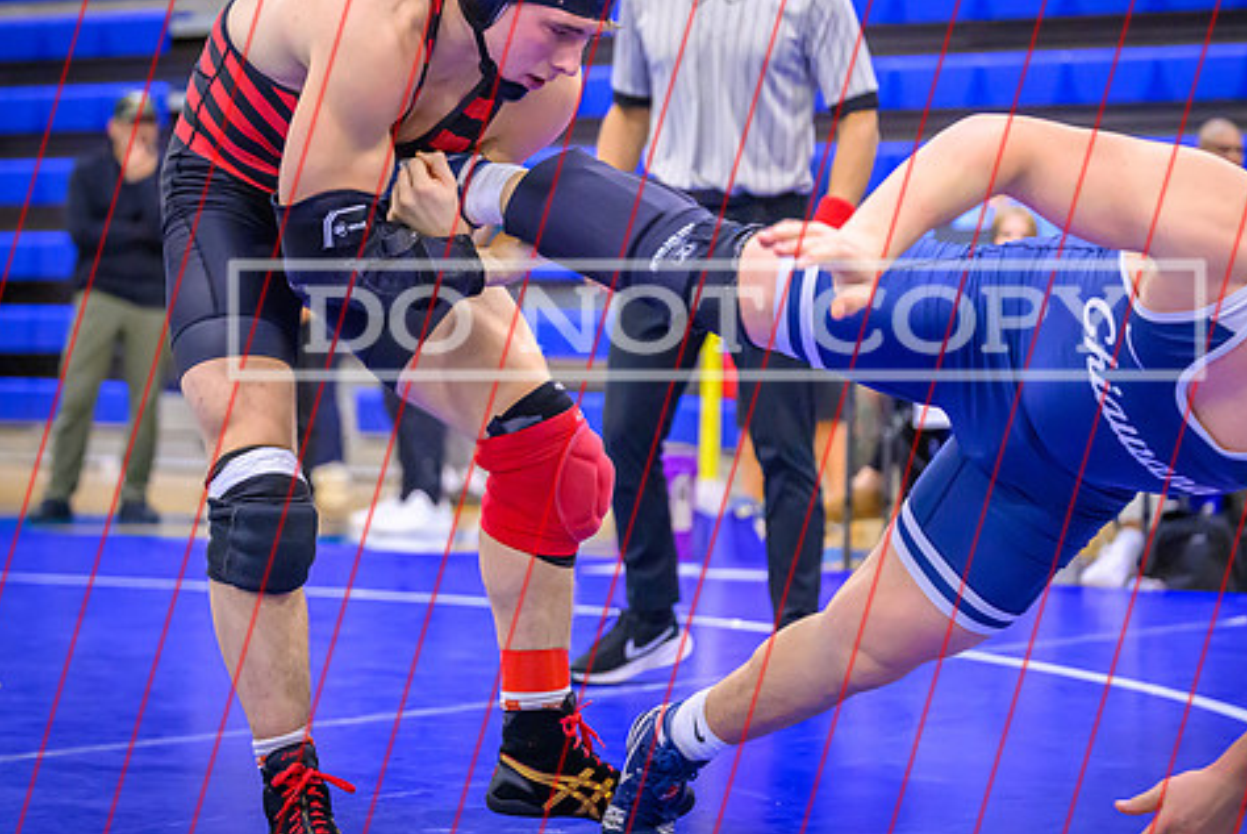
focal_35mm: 110
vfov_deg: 12.5
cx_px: 508
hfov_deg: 18.6
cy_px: 265
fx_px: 3814
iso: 6400
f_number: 2.8
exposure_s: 1/640
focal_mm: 70
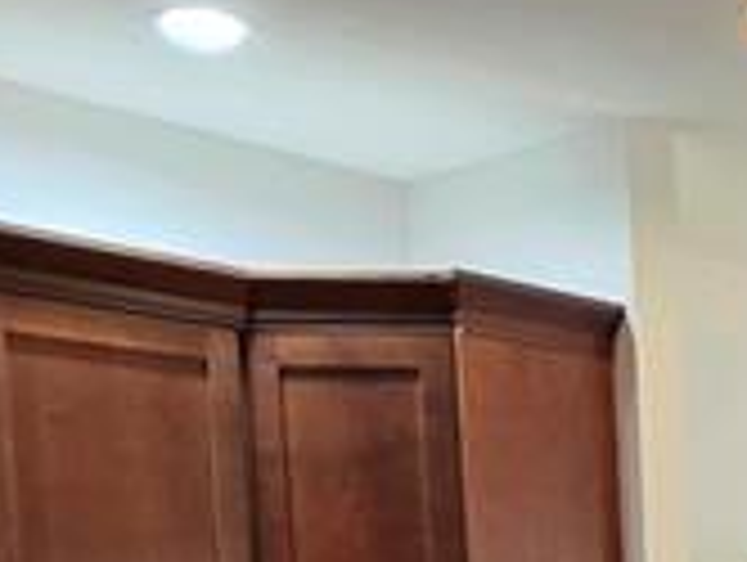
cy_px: 872
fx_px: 1729
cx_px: 1098
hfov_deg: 20.9
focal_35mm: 80
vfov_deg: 16.6
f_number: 1.9
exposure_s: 1/60.2
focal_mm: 2.2
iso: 160
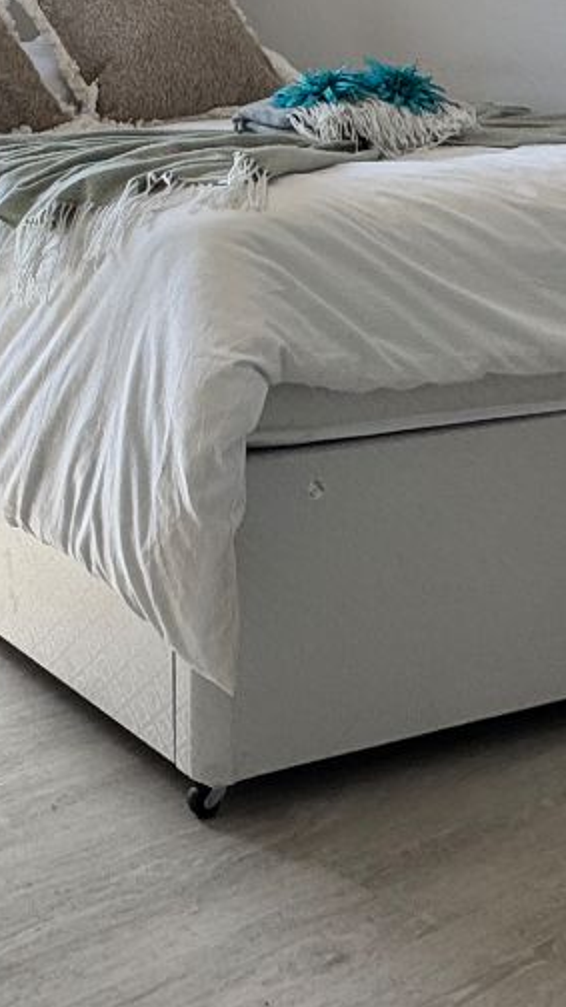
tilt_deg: +0.1
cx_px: 6
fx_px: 1656
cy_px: 52
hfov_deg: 18.9
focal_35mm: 62
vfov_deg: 31.8
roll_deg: +0.8
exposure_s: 1/253
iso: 40
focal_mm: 2.22
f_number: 2.2
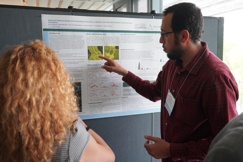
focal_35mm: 34
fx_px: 230
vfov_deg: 38.9
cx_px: 122
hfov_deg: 55.8
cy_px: 81
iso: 1600
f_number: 4
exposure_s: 1/160
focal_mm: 34
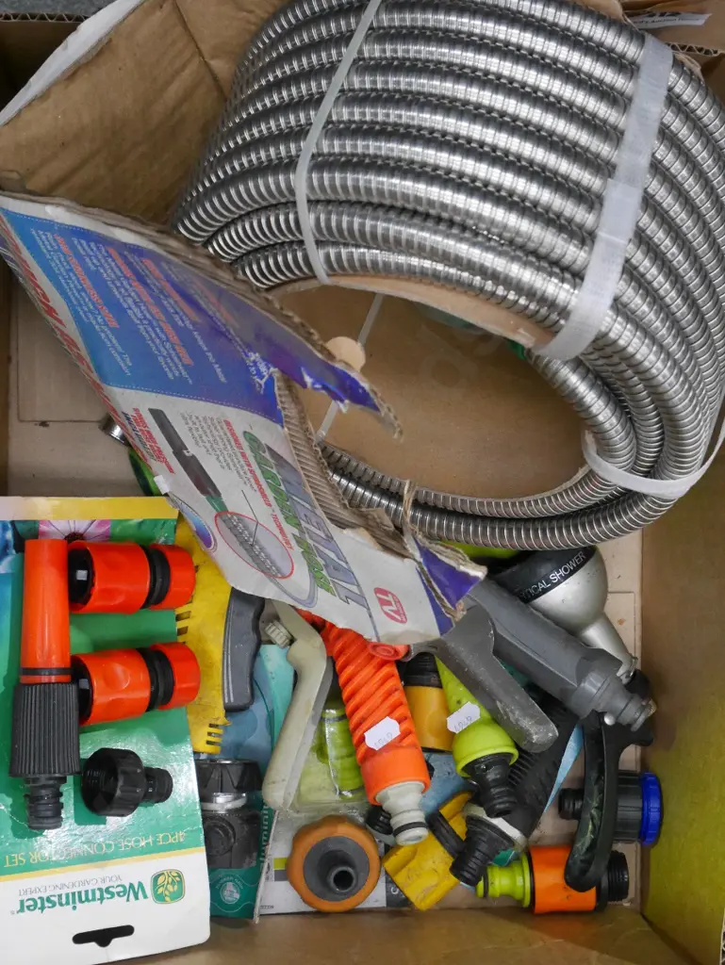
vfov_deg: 30.3
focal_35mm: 64
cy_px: 482
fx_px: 1786
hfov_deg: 22.9
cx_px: 362
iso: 3200
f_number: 5.6
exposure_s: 1/30
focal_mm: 32
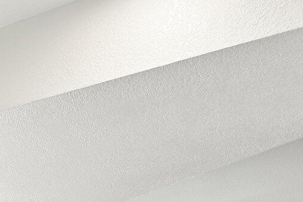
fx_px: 480
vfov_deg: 18.5
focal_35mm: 57
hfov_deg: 28.6
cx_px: -93
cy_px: 366
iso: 640
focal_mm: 14
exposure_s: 1/40
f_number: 8
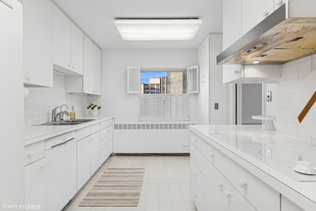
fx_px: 167
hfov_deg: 86.9
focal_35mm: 19
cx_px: 158
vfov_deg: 64.6
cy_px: 106
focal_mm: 19
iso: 200
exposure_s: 1/20
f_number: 8
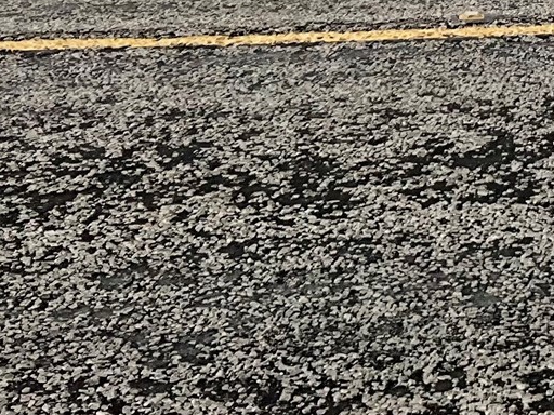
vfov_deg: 11.7
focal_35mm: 116
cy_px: -366
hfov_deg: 15.6
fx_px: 1856
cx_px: 845
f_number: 1.8
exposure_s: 1/4405
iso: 25
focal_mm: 3
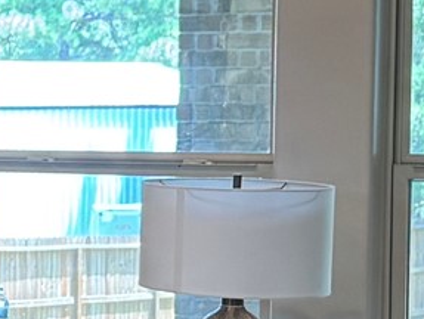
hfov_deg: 10.3
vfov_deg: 8.7
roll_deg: -0.4
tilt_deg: -3.7
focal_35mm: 171
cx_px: -514
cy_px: 201
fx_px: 2097
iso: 160
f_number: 1.78
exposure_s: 1/60
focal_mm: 6.76
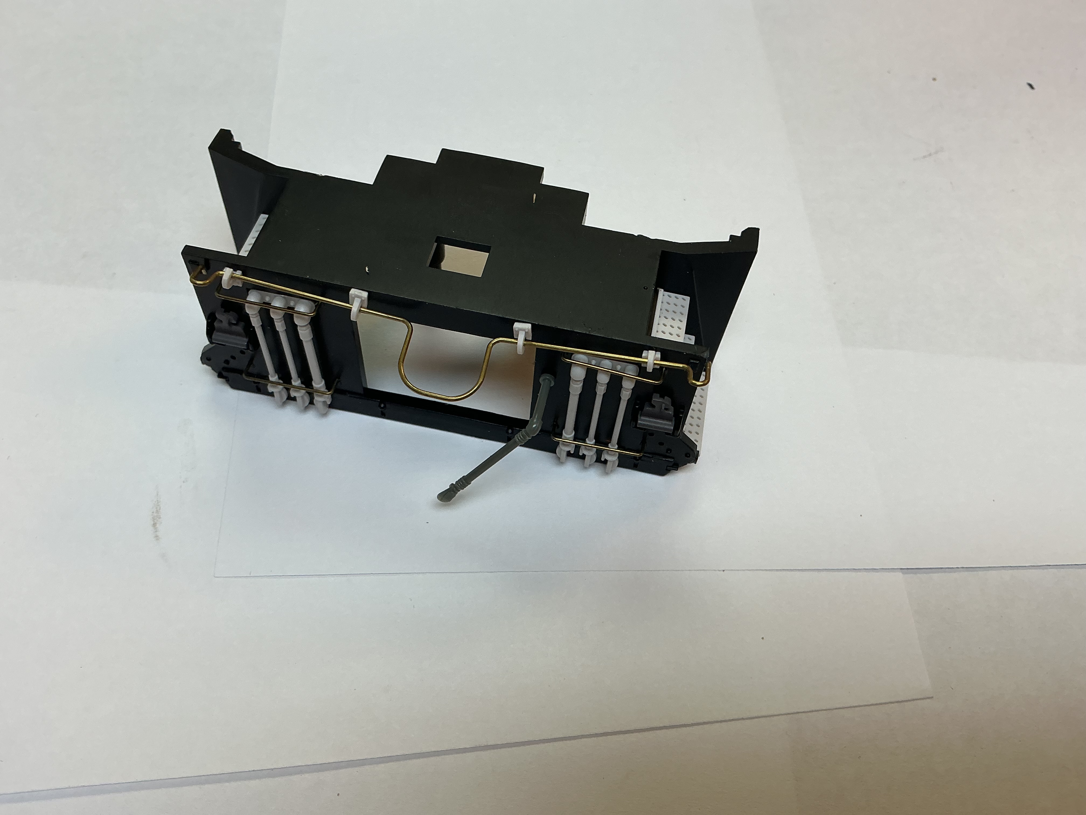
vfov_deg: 48.2
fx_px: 910
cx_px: 543
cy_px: 408
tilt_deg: -67.7
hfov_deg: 61.7
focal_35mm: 29
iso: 25
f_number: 1.8
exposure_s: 1/100
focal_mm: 3
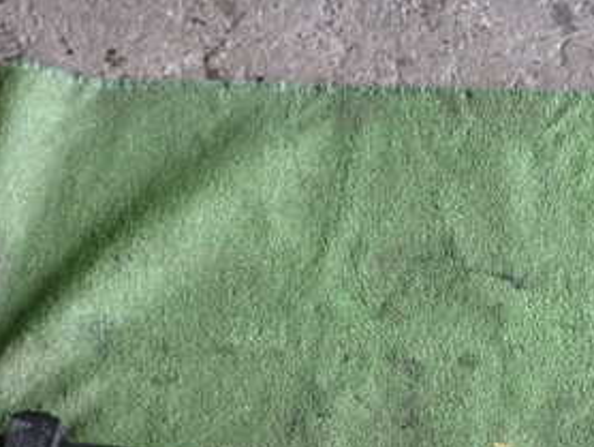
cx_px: 429
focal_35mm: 82
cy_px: 359
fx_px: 1408
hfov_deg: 23.6
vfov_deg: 17.9
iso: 400
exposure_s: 1/40
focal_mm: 6.83
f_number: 2.7
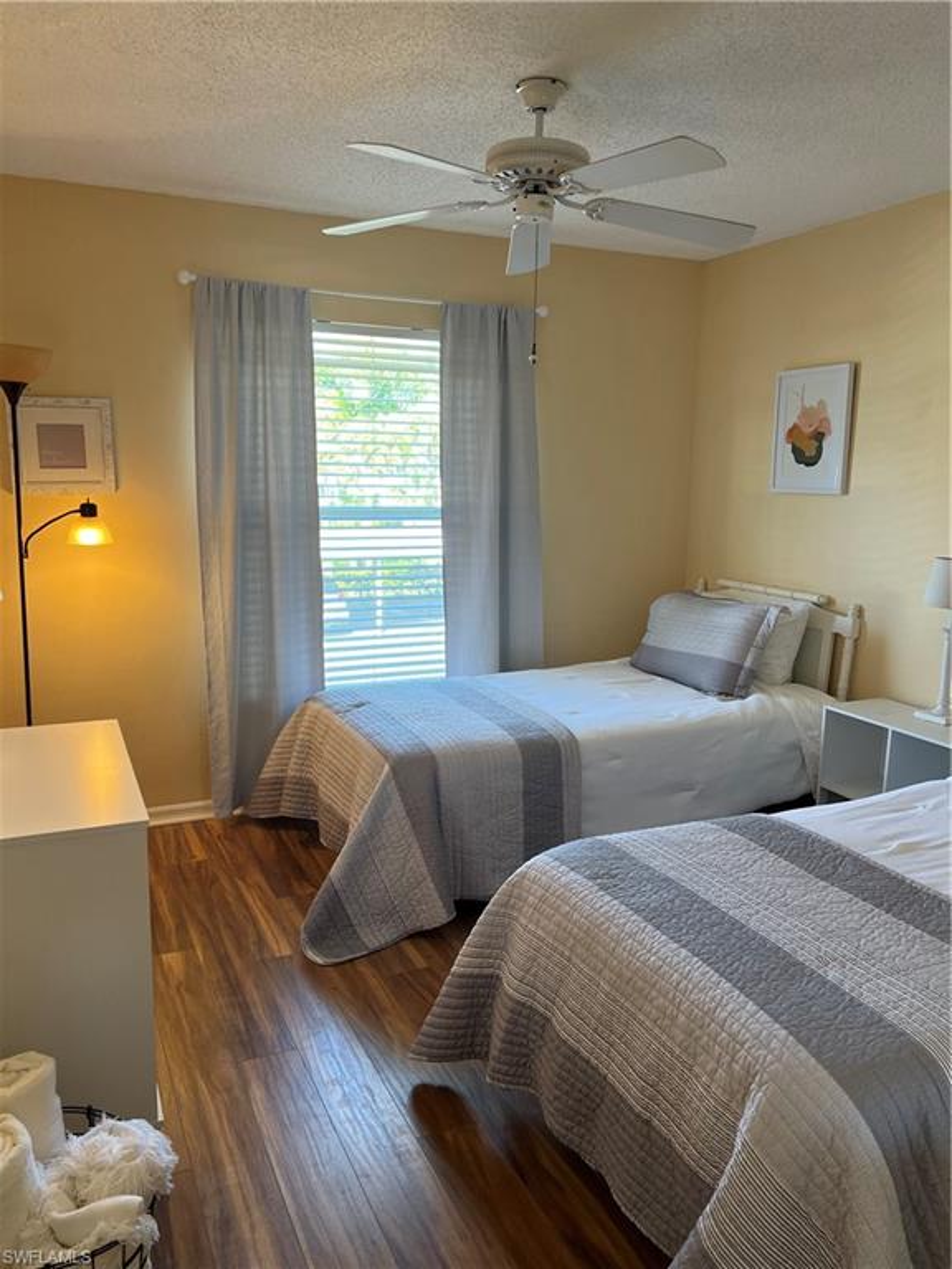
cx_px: 476
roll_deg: -1.4
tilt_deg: -10.1
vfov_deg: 67.3
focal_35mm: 26
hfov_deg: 53.1
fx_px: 953
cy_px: 634
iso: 100
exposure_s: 1/120
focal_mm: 5.7
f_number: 1.5
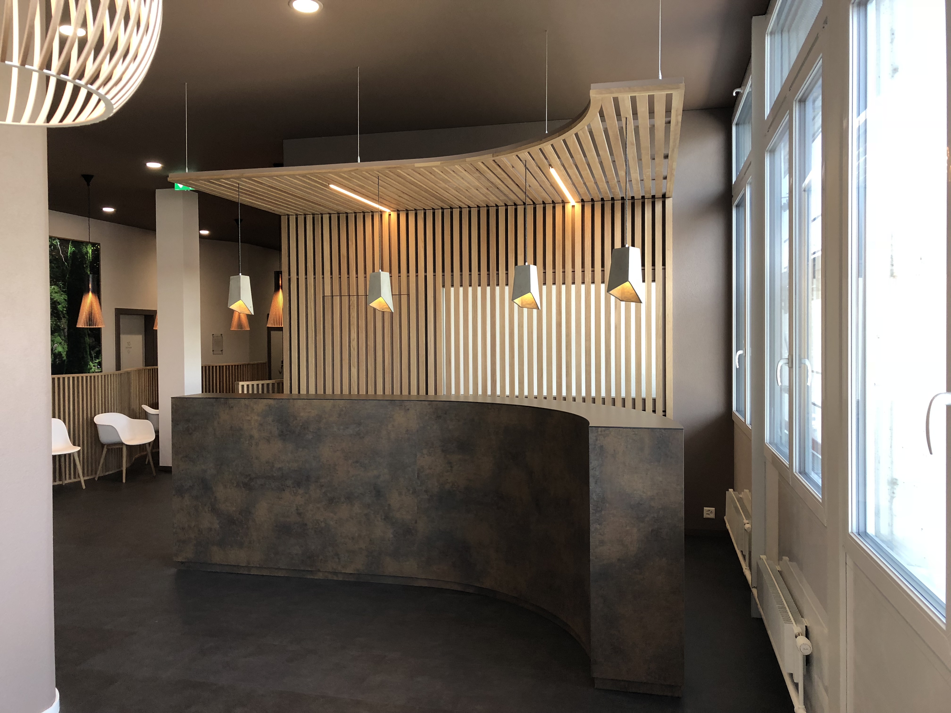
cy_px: 356
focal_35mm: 28
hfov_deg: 63.4
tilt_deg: -0.6
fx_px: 769
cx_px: 476
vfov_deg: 49.7
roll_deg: +0.6
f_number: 1.8
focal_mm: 3.99
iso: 40
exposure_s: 1/33
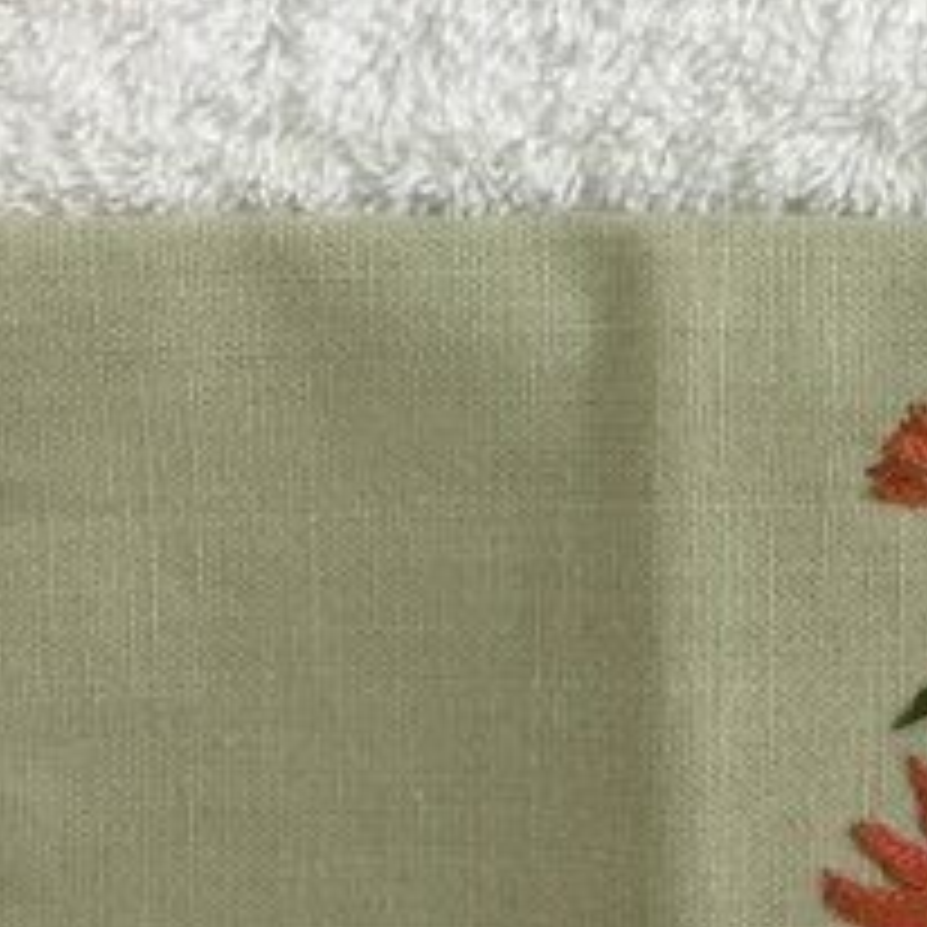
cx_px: 711
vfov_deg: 20.3
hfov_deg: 20.2
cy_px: 662
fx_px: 2575
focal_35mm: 85
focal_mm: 3.3
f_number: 2.4
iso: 32
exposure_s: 1/30
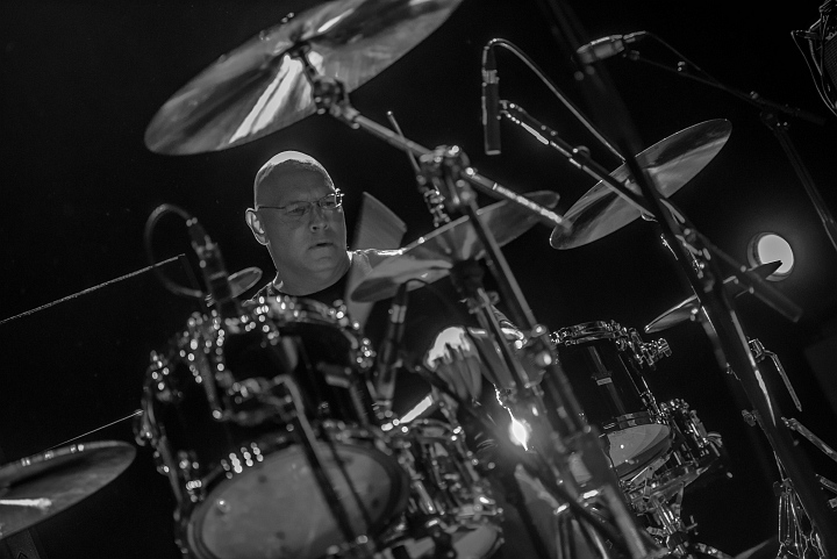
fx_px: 1815
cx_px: 418
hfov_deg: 26.0
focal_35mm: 78
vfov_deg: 17.5
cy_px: 280
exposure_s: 1/80
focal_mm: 78
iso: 4000
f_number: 2.8
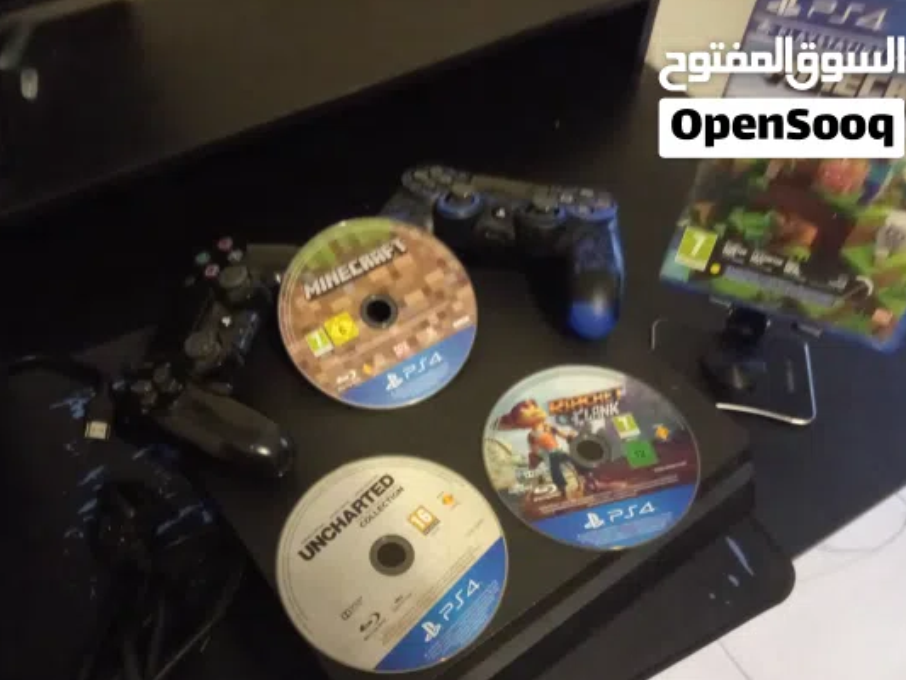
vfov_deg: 46.6
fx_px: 785
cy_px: 403
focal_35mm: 30
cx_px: 403
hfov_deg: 59.8
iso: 1451
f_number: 1.8
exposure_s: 1/20
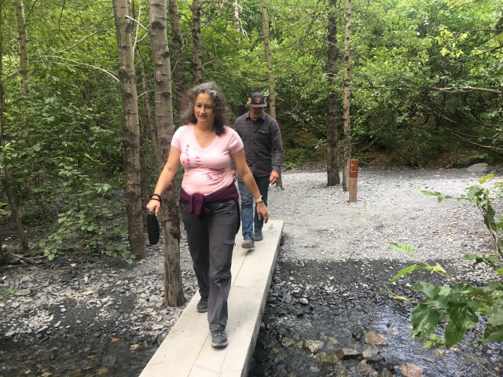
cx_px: 252
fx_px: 421
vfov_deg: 48.2
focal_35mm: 29
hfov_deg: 61.7
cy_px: 188
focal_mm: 4.15
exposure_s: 1/40
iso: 25
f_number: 2.2
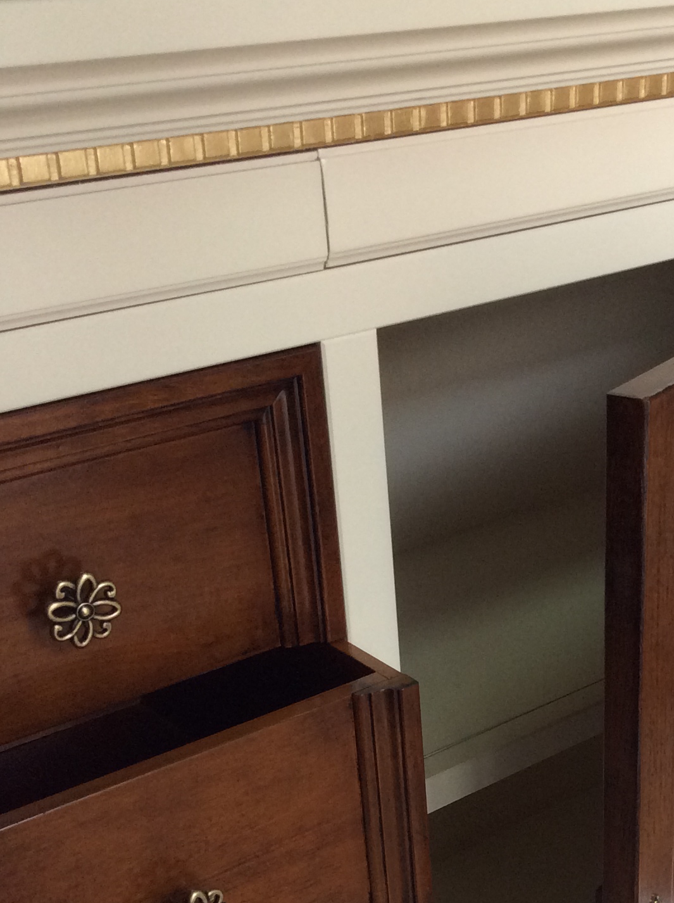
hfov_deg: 23.9
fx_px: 1562
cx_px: 552
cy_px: 712
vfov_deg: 31.5
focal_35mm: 60
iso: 100
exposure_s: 1/24
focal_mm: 3.3
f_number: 2.4
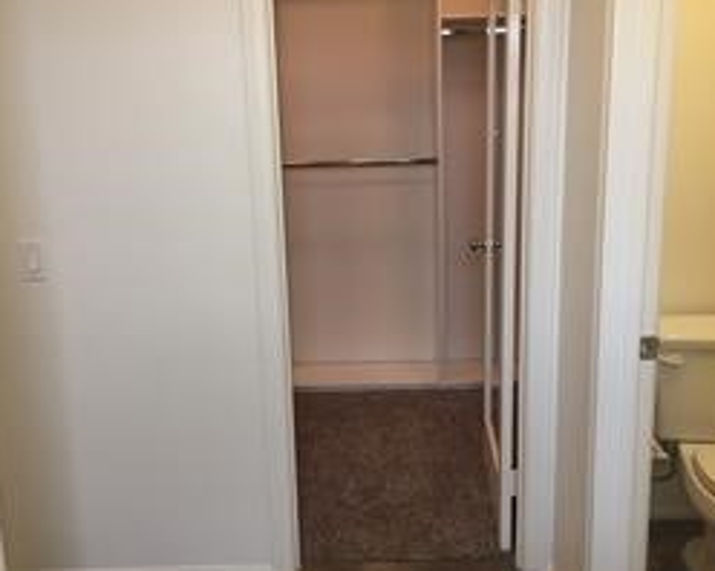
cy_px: 288
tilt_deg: -13.6
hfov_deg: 46.9
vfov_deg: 38.2
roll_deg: +0.0
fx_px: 825
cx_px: 347
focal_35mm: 39
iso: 40
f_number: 2.2
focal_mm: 4.15
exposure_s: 1/33
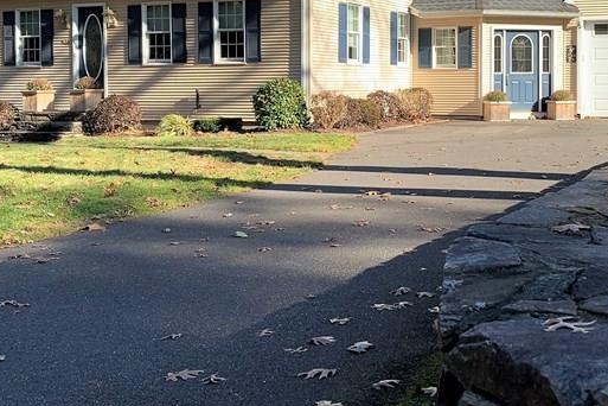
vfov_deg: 24.8
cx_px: 370
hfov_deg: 36.7
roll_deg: -1.0
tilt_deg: +0.2
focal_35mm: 54
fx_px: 912
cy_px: 104
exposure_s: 1/894
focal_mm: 4.25
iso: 25
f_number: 1.8
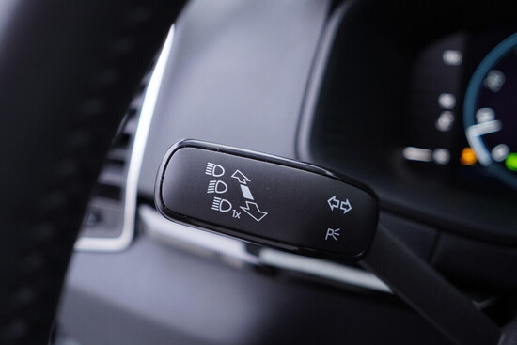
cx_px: 258
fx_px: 517
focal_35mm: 36
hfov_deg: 53.1
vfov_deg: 36.9
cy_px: 172
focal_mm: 24
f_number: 2.8
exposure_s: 1/40
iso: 200
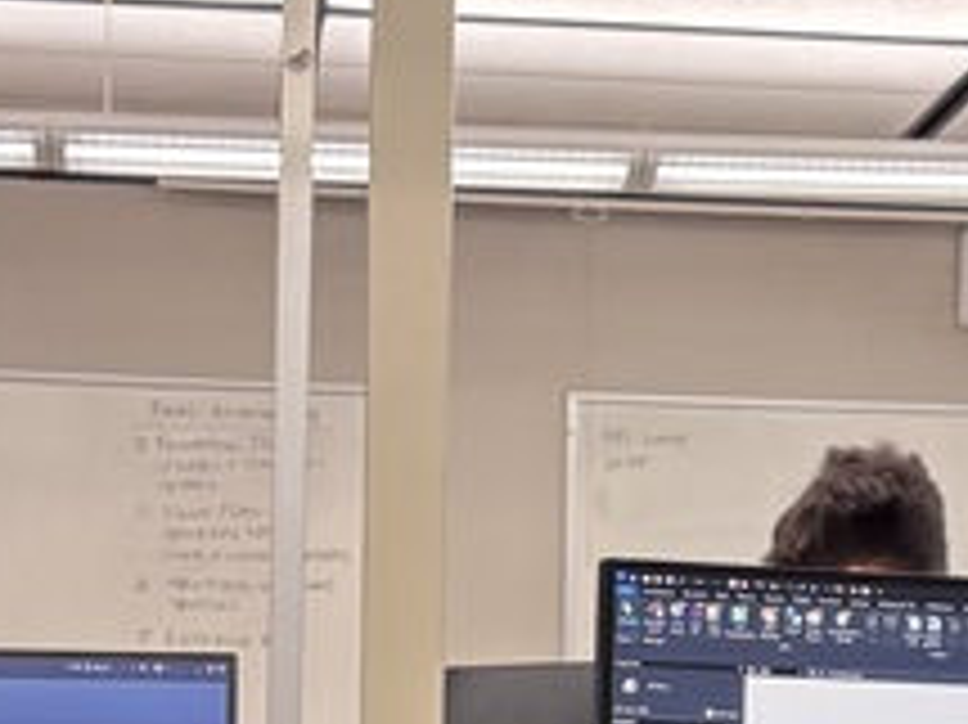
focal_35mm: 124
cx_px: 621
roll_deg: -1.4
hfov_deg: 15.9
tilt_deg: -2.2
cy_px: 940
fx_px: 3466
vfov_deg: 11.6
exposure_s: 1/60
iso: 200
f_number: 1.6
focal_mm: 5.96
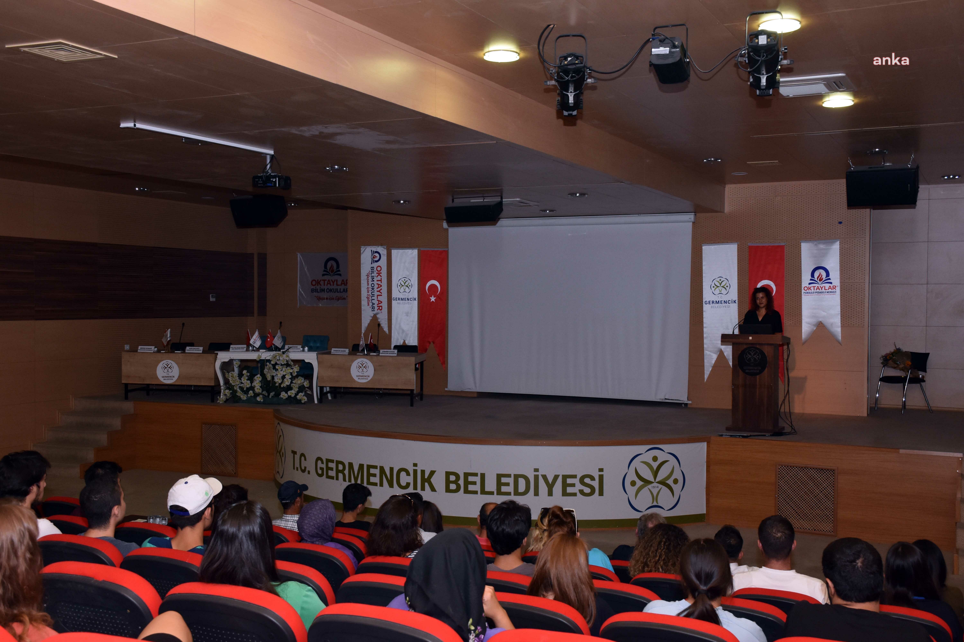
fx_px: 1044
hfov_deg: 49.6
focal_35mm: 39
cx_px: 482
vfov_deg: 34.2
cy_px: 321
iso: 1000
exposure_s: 1/60
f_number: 7.1
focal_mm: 26
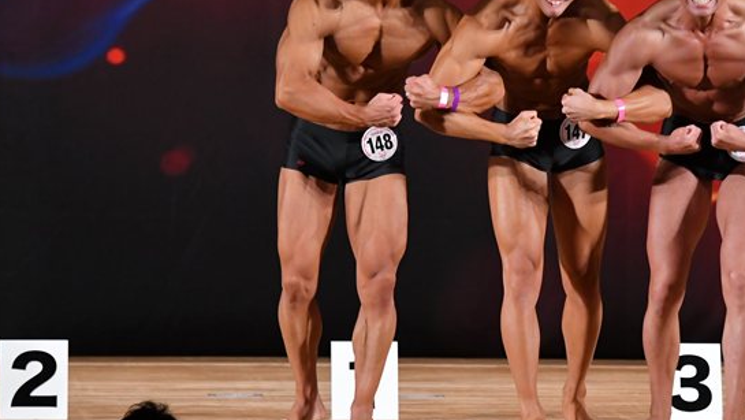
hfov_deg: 6.4
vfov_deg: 3.6
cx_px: 515
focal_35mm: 335
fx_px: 6620
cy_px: 142
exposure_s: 1/400
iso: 3200
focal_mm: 150
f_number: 5.6
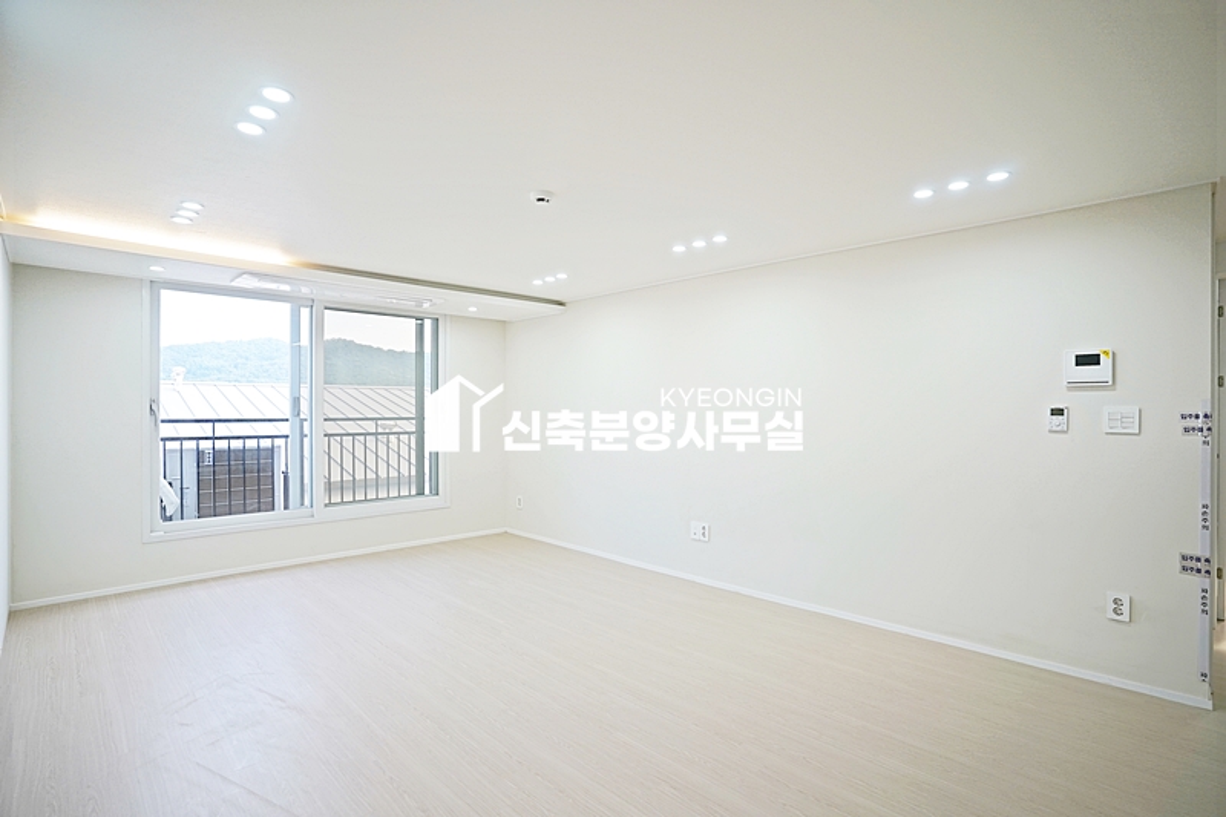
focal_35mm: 17
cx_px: 613
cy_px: 408
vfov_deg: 70.4
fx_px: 579
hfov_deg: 93.3
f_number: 5
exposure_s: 1/60
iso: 250
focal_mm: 17
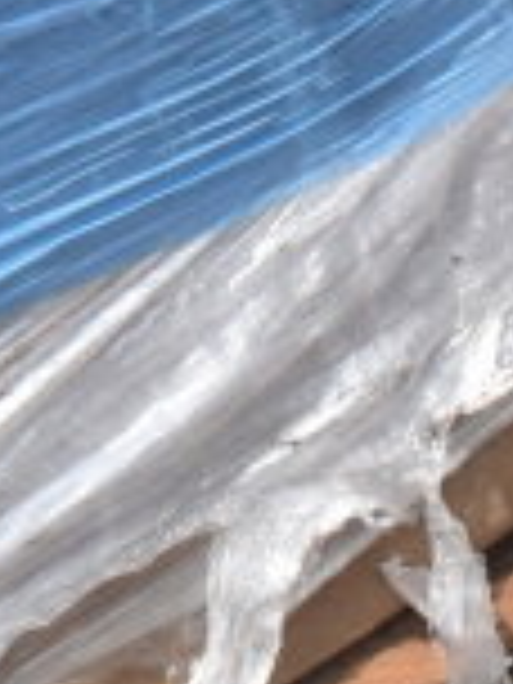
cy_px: -749
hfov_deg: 9.3
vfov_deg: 11.3
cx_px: -198
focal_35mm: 156
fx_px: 3083
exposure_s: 1/320
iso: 200
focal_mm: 18
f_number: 9
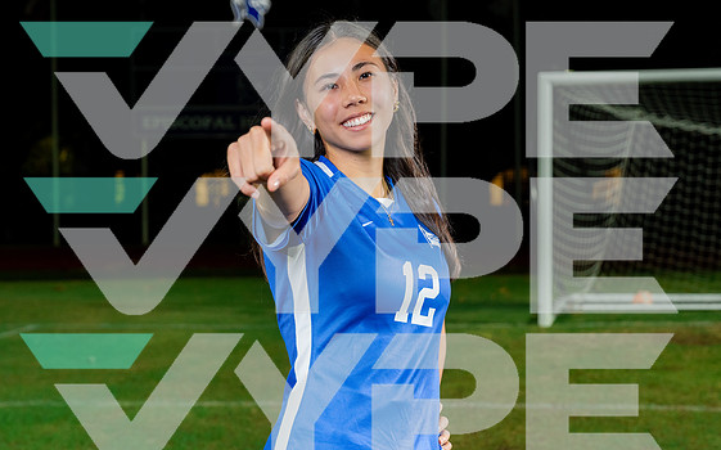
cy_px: 246
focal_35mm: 70
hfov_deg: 29.4
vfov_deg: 18.6
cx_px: 351
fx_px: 1375
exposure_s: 1/250
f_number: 5.6
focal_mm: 66
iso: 2000
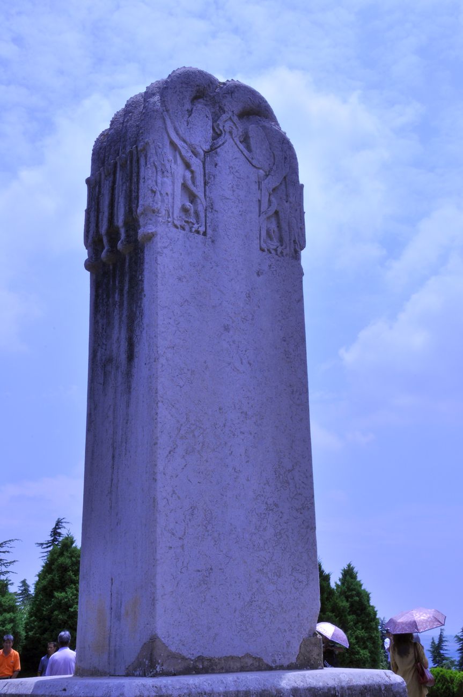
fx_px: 987
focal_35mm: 51
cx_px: 232
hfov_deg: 26.4
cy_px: 348
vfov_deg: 38.9
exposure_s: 1/80
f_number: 29
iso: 200
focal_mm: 34
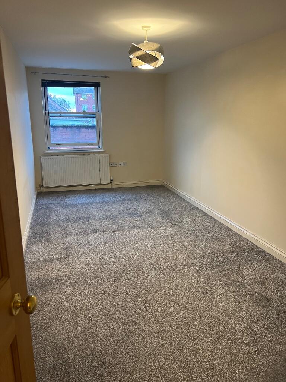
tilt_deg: -13.2
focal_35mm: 26
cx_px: 143
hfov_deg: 53.1
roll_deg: -0.6
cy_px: 191
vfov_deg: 67.3
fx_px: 286
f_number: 1.5
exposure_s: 1/50
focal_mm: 5.7
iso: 160
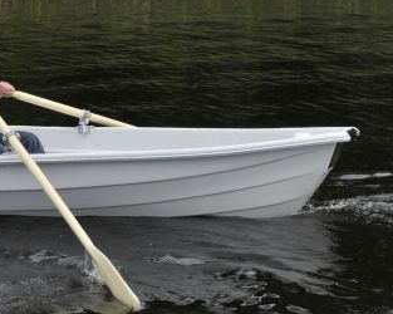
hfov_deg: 13.1
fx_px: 1674
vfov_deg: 10.7
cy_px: 50
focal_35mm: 144
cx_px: -44
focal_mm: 48
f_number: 8
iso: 640
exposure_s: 1/1250
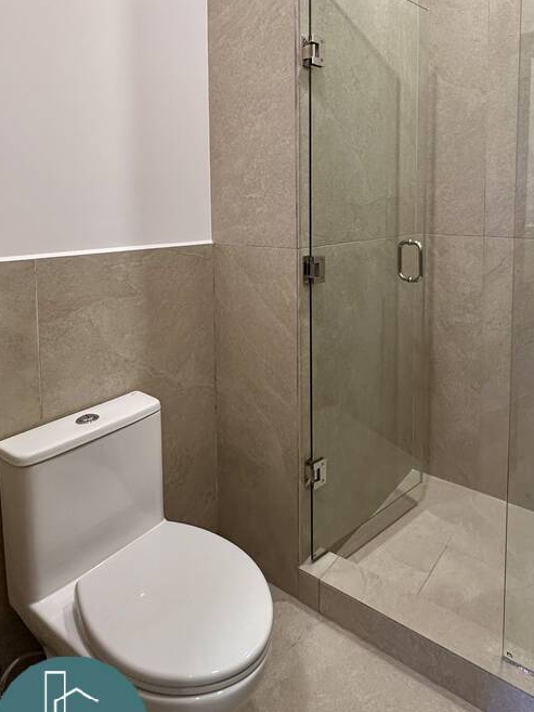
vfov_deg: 71.6
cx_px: 339
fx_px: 473
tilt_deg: -3.6
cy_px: 235
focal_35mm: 23
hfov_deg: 58.0
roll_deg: -0.3
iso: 250
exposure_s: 1/60
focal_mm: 2.22
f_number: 2.2
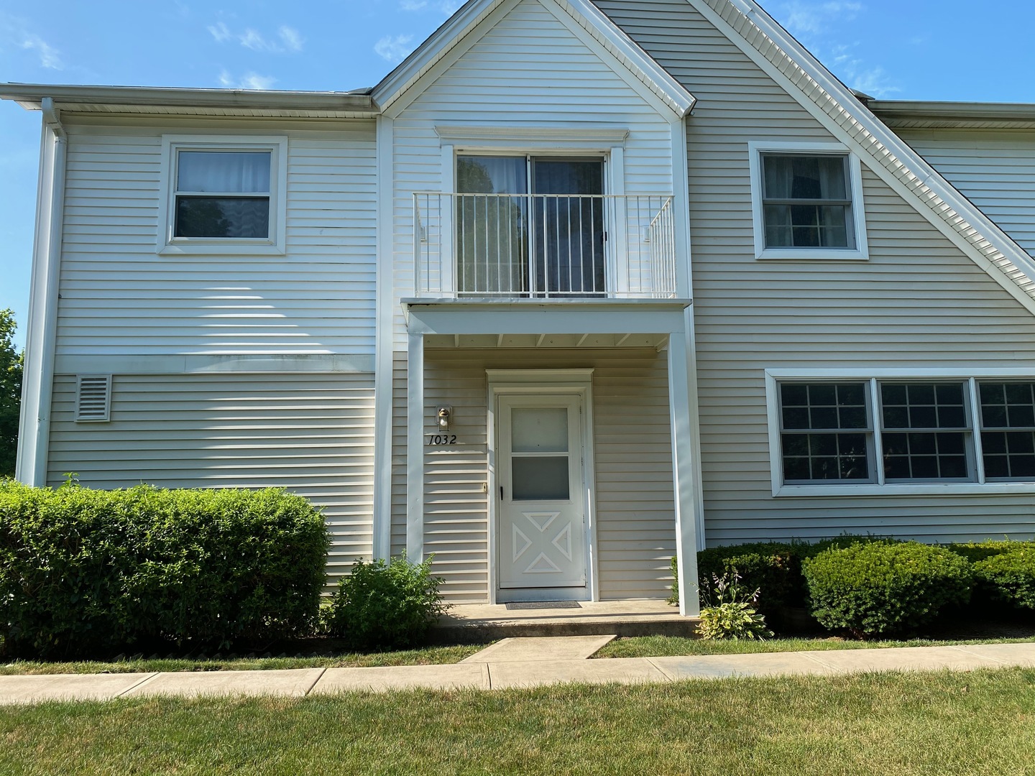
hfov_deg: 67.3
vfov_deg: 53.1
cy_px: 388
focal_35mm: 26
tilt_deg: +9.1
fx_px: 777
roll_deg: +0.2
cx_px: 518
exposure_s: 1/1464
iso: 32
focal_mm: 4.25
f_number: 1.8
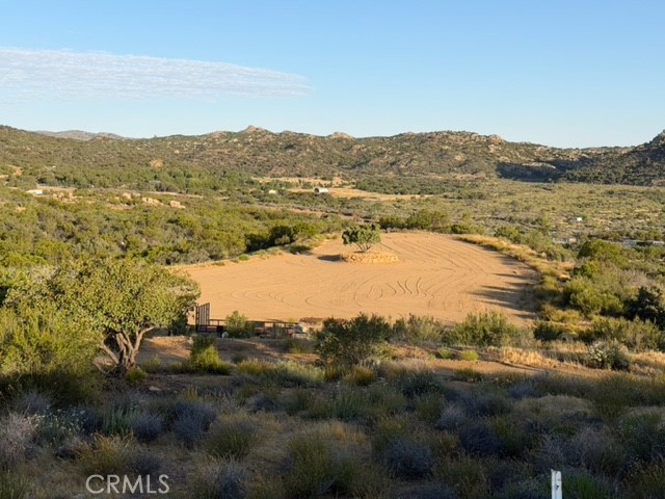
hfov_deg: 39.7
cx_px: 332
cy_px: 250
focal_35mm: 48
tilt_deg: -5.7
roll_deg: +0.1
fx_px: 922
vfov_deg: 30.3
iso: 64
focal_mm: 6.76
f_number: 1.78
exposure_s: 1/2762
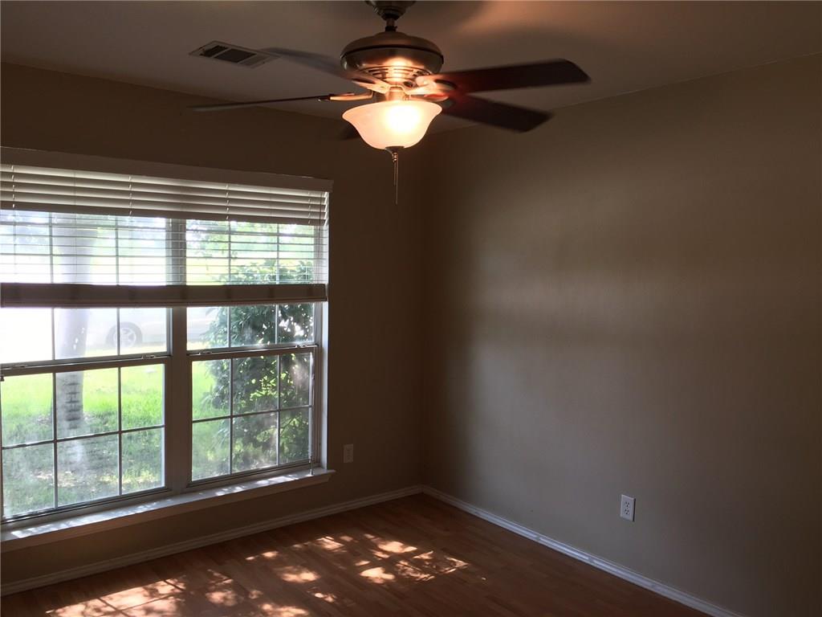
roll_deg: -1.4
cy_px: 308
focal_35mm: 29
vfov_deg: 48.2
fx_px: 689
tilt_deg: -4.9
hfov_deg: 61.7
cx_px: 411
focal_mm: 4.15
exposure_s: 1/40
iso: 25
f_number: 2.2
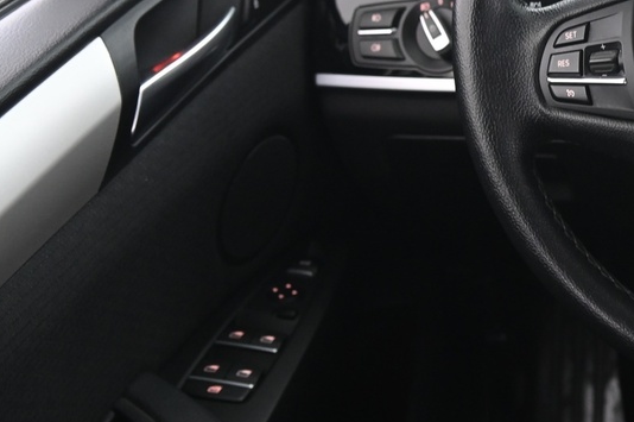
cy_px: 197
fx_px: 1284
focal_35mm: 73
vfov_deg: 18.6
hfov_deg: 24.4
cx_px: 814
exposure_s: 1/13
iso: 2000
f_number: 4
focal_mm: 24
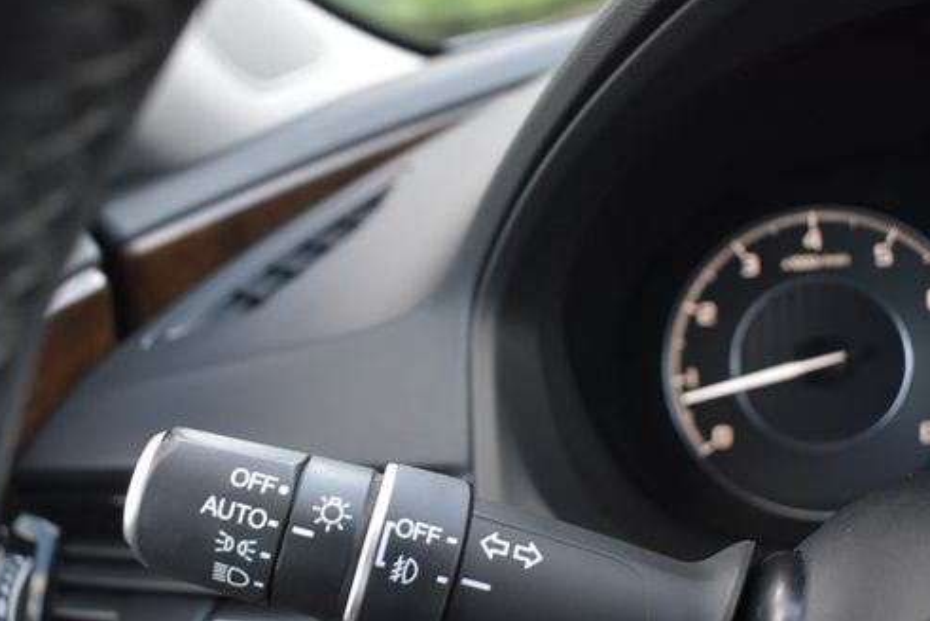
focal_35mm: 43
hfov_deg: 45.4
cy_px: 393
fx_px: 1111
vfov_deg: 31.1
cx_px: 430
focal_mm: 22
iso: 800
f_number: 3.8
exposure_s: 1/125
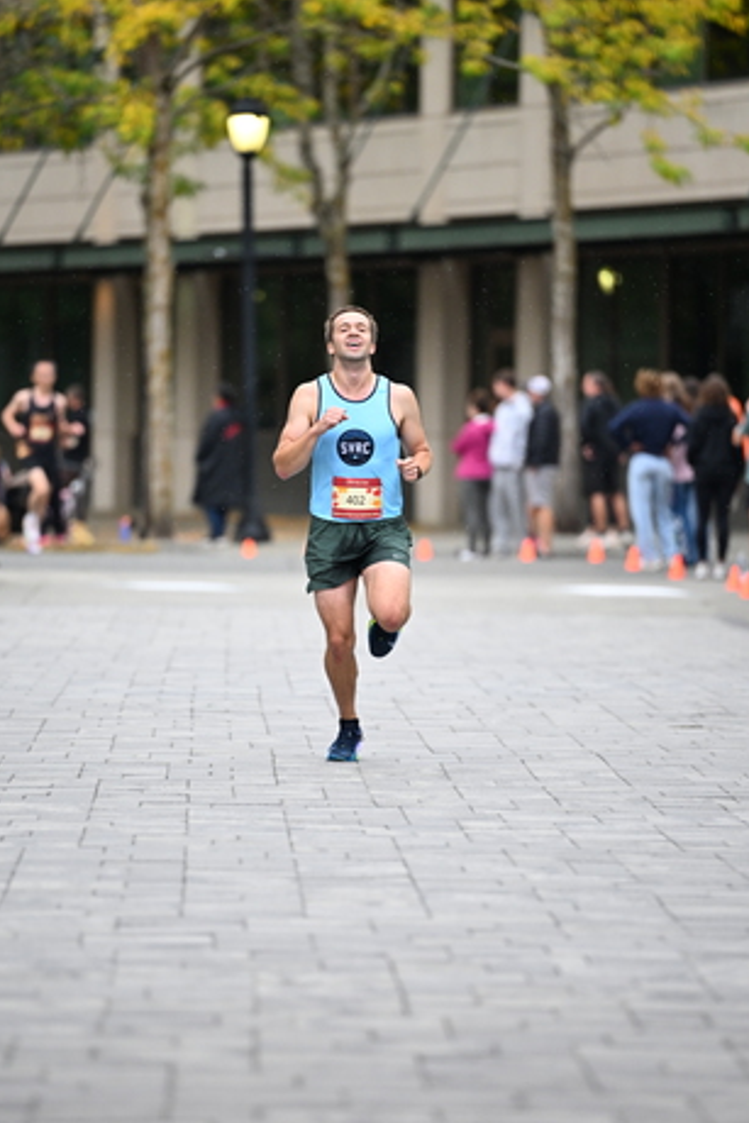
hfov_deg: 5.8
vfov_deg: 8.6
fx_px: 7453
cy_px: 564
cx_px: 340
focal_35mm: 239
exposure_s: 1/1600
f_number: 2.8
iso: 1250
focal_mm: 200
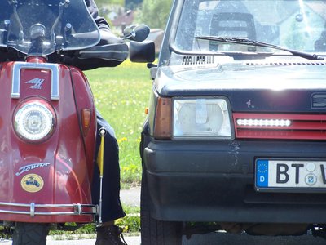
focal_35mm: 169
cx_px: 163
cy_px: 122
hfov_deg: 11.7
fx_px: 1592
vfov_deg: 8.8
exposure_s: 1/350
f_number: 3.2
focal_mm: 28
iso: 80
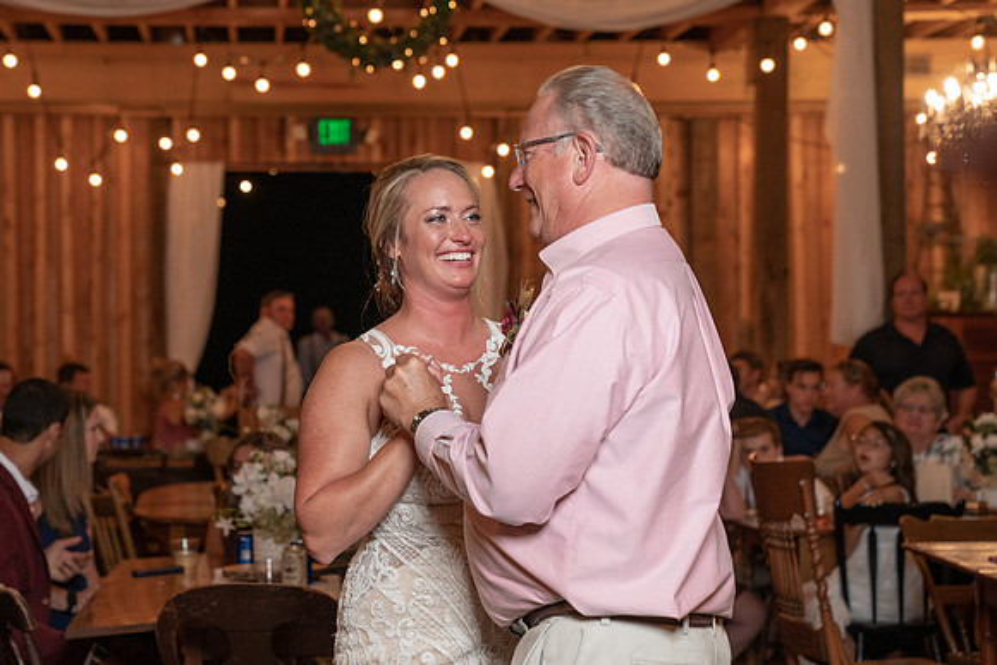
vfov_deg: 16.2
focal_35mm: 84
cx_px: 402
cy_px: 292
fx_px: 2337
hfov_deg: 24.0
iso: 2000
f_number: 4
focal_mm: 70
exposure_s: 1/200
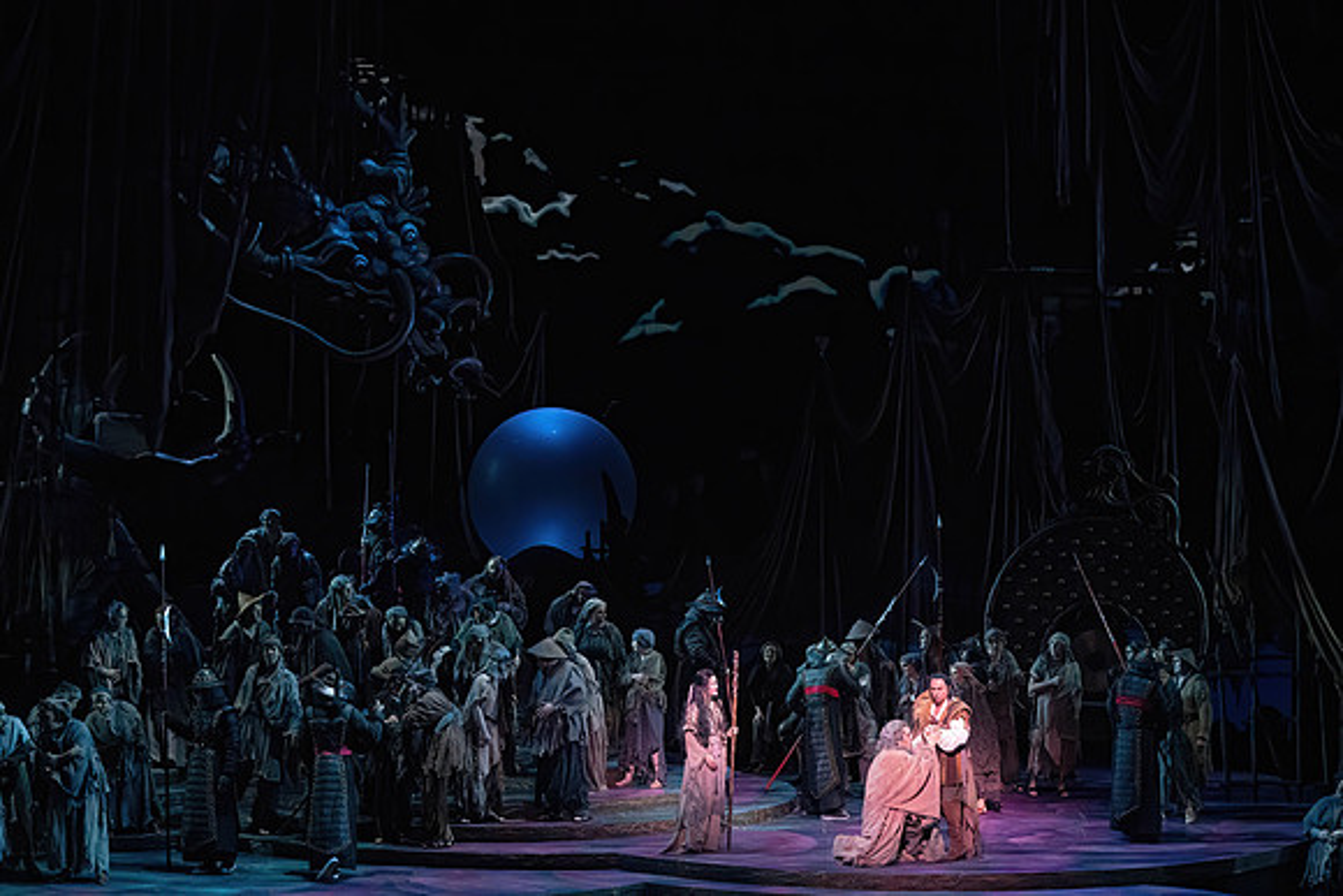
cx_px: 672
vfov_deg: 19.5
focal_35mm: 70
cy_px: 448
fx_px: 2612
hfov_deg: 28.8
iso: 20000
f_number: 9
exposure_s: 1/320
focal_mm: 70
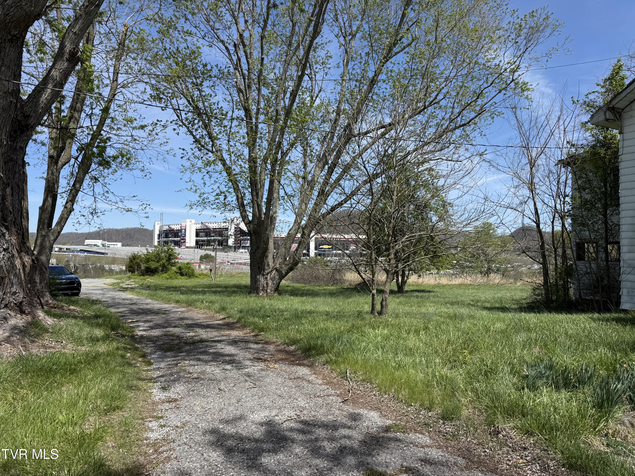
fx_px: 440
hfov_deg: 71.6
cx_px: 318
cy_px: 238
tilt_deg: +2.3
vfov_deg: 56.8
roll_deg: -0.2
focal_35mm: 24
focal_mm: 6.76
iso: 80
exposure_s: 1/3759
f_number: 1.78
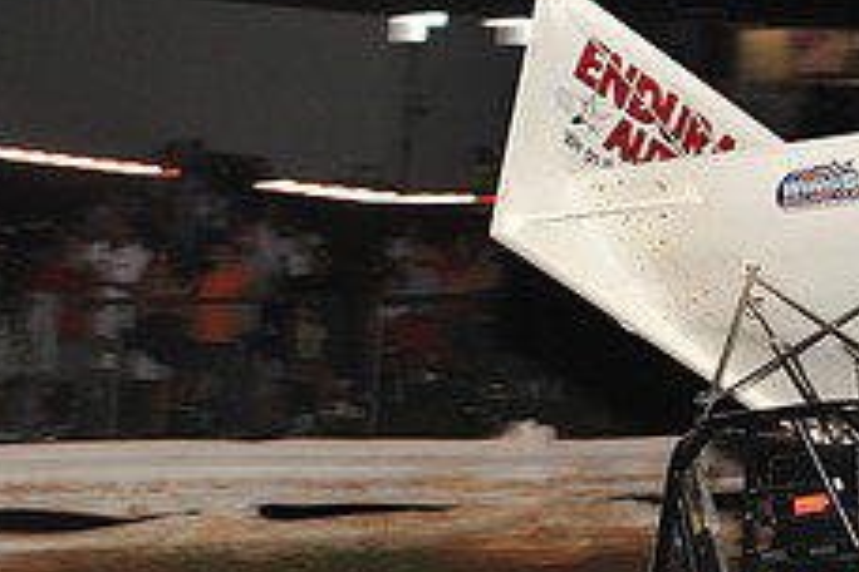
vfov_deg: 5.1
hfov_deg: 7.7
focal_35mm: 267
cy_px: 485
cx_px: 821
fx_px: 6370
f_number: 7.1
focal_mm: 105
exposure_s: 1/320
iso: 1000
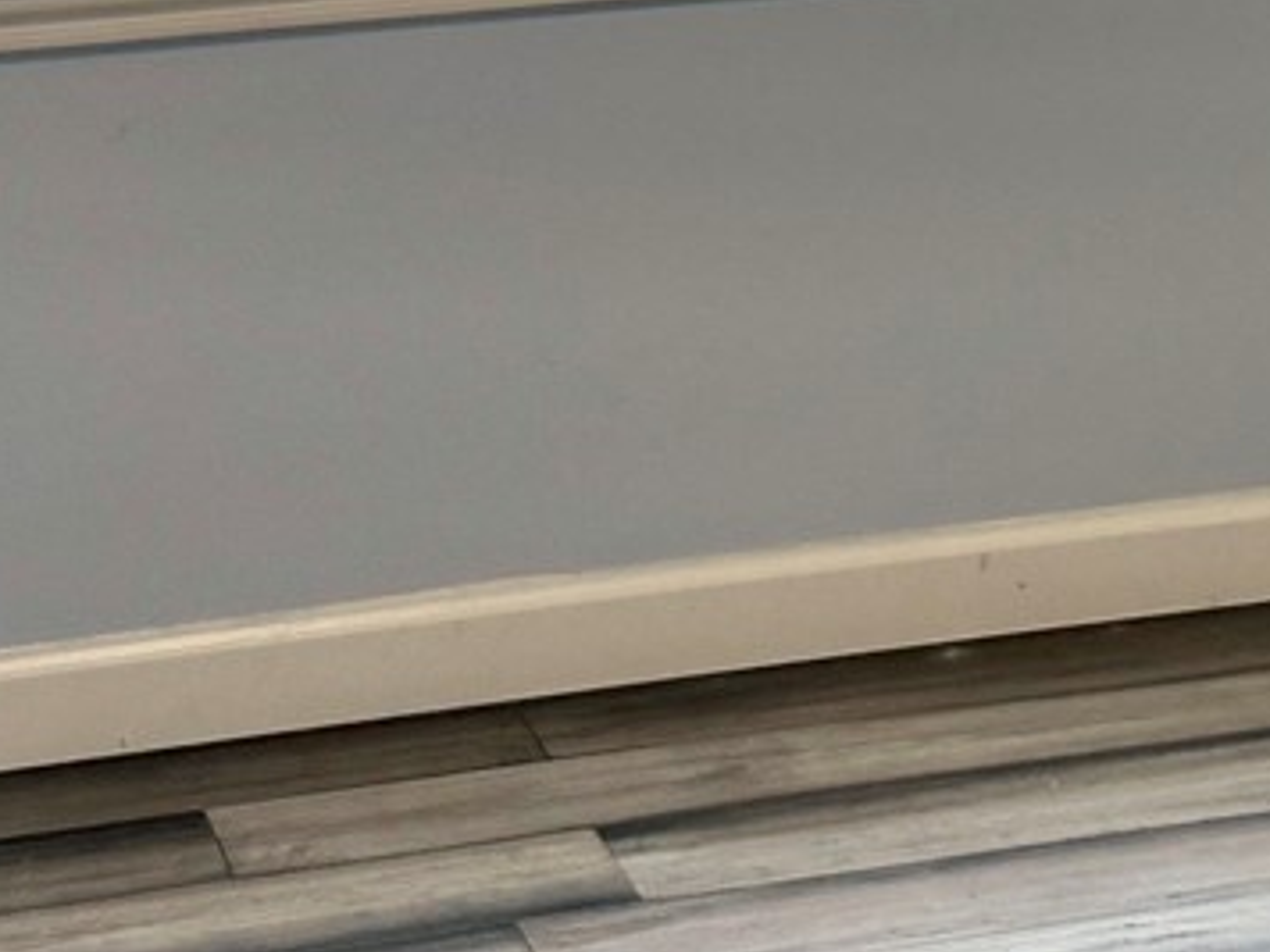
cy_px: -984
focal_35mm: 138
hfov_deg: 14.2
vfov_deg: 9.9
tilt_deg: -1.4
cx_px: 1124
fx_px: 5063
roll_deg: -0.7
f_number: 1.78
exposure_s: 1/120
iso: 80
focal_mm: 6.76
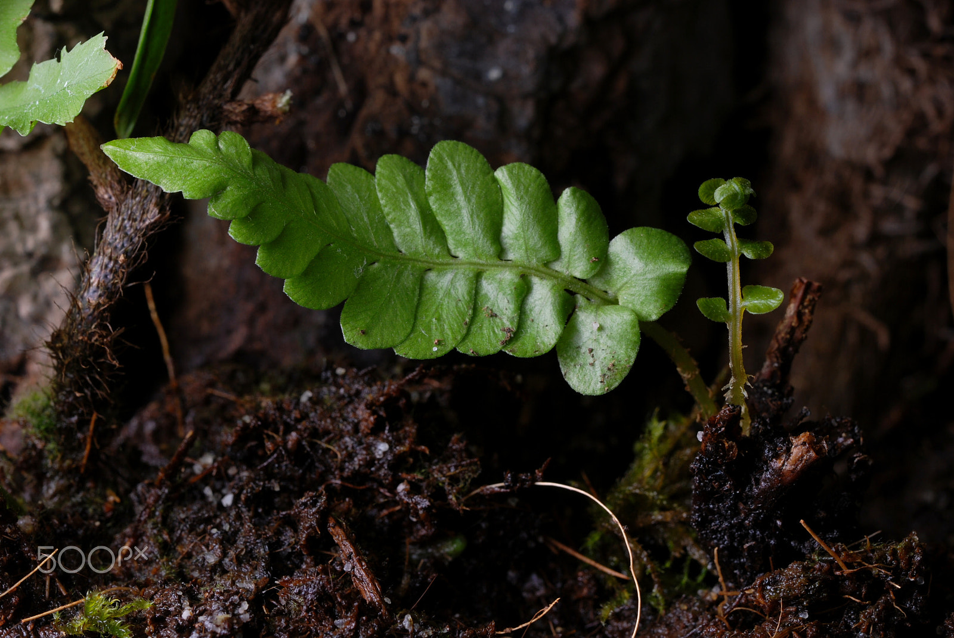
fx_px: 3582
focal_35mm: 135
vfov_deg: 10.2
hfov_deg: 15.2
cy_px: 319
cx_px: 477
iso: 100
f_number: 13
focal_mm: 90
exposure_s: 3
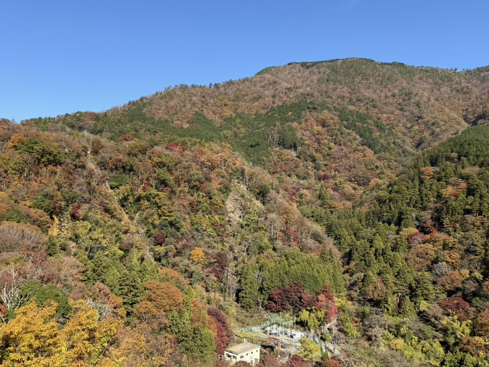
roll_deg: -1.4
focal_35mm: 29
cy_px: 165
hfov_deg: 61.3
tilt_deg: +8.2
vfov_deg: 48.2
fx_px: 410
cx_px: 207
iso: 80
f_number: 1.78
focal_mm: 6.76
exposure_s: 1/2703
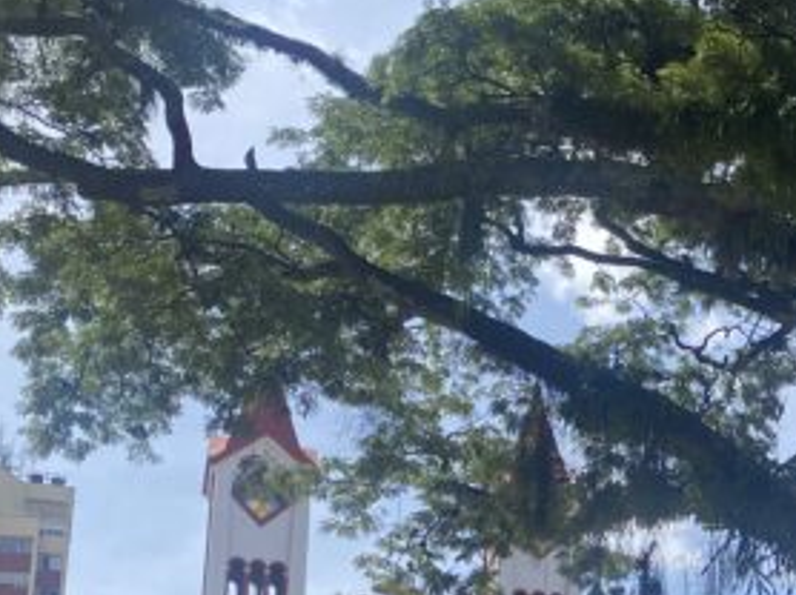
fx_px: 1769
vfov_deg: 18.3
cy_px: 679
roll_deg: +0.1
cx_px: 825
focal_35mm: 77
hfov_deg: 24.1
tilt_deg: +11.3
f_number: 1.8
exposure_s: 1/1629
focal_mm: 4.25
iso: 32
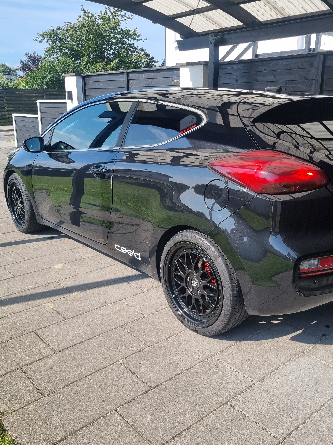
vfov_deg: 56.8
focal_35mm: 32
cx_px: 188
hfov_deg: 44.1
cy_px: 232
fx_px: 410
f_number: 1.8
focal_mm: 5.4
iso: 50
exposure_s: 1/1656
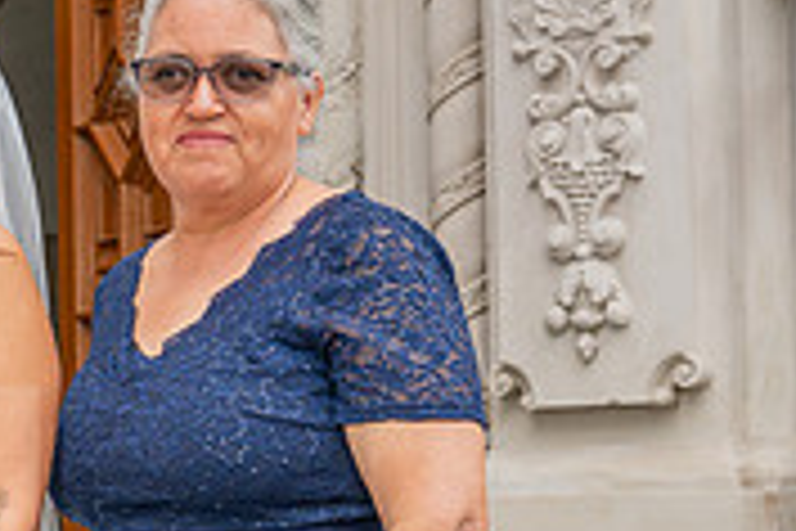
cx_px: -342
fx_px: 3339
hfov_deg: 13.0
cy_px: 493
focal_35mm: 151
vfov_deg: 9.0
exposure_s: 1/200
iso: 200
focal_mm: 46
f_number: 7.1
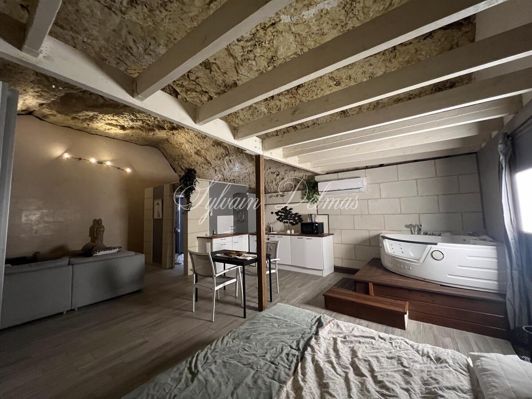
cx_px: 266
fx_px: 200
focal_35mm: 13
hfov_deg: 106.2
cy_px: 200
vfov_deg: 89.9
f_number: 1.8
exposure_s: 1/50
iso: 640
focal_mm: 1.57
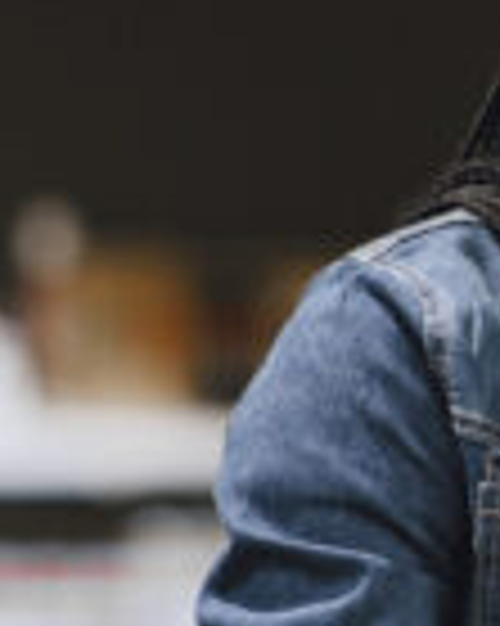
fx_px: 8148
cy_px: 626
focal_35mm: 440
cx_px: 1257
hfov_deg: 3.5
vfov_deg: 4.4
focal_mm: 85
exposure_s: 1/250
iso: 640
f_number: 2
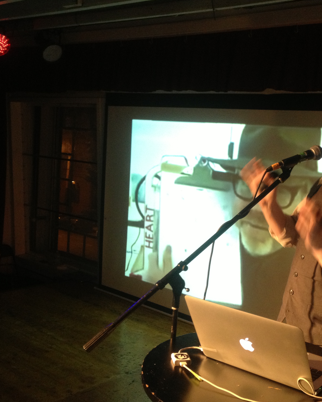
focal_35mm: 46
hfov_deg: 32.4
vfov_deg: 40.3
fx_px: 548
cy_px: 202
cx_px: 223
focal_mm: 4.28
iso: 200
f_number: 2.4
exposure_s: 1/20
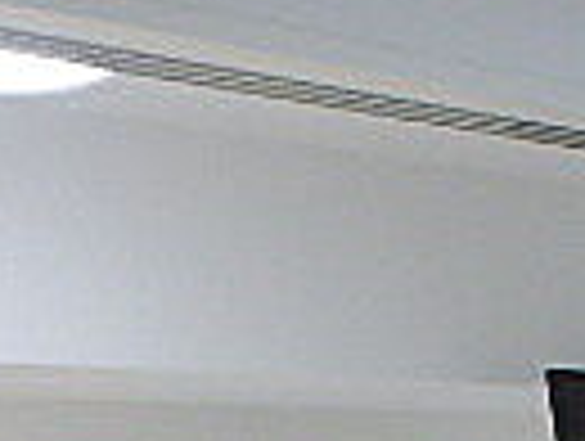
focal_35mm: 103
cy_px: 1044
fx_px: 1744
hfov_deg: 13.6
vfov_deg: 11.8
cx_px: 1422
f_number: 3.5
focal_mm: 3.7
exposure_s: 1/60
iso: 200
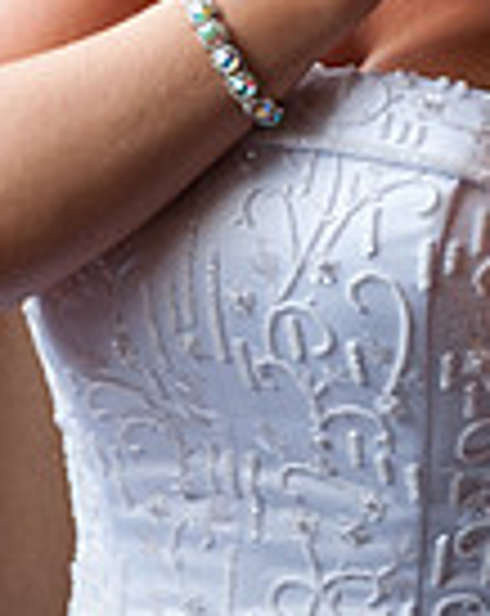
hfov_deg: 7.1
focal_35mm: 216
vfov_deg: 8.9
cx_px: 272
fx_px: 3929
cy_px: -54
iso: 640
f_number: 5.6
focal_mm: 70
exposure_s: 1/160
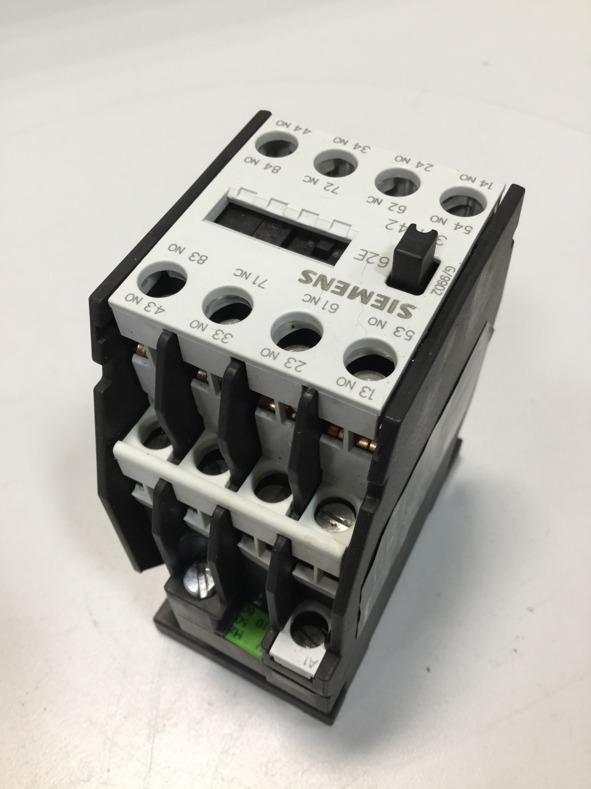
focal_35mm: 31
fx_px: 706
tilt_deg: -55.2
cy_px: 394
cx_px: 296
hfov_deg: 45.4
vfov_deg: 58.4
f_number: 2.4
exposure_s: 1/30
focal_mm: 3.3
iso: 50
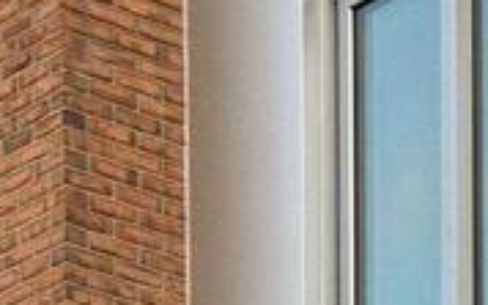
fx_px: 4054
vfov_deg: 4.1
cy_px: 933
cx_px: 924
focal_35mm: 305
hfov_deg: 6.7
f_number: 8
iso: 800
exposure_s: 1/200
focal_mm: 35
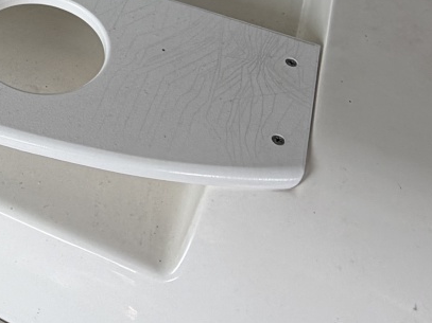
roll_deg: +1.0
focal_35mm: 55
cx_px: -73
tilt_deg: -40.9
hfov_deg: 30.3
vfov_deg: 25.4
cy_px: 11
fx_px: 686
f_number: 2.2
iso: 40
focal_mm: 2.22
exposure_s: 1/205
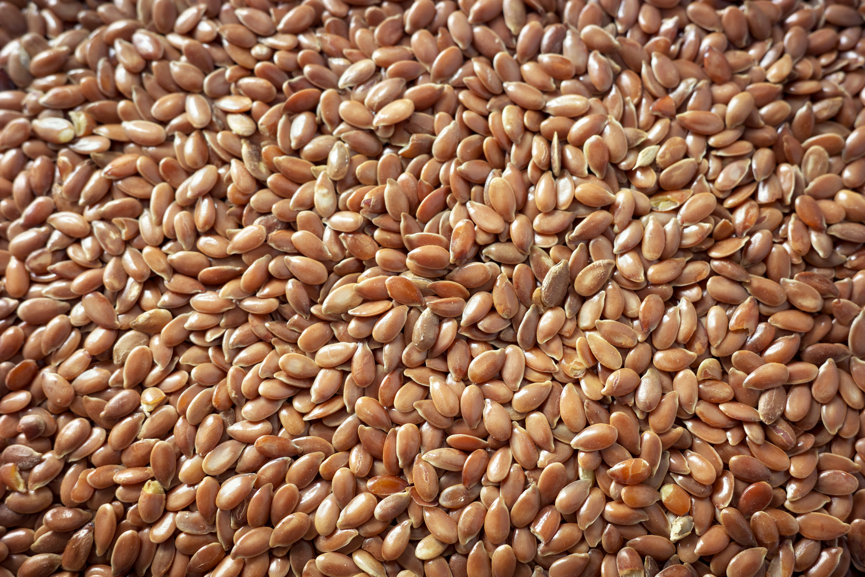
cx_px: 432
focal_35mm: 40
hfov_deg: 48.5
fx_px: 961
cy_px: 288
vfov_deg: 33.4
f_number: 5.6
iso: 200
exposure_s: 1/13
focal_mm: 26
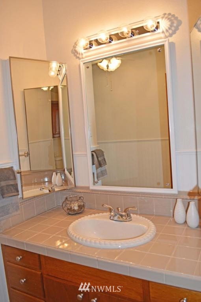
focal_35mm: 27
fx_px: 227
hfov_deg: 47.9
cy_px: 151
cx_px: 100
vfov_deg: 67.4
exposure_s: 1/125
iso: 220
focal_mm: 18
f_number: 4
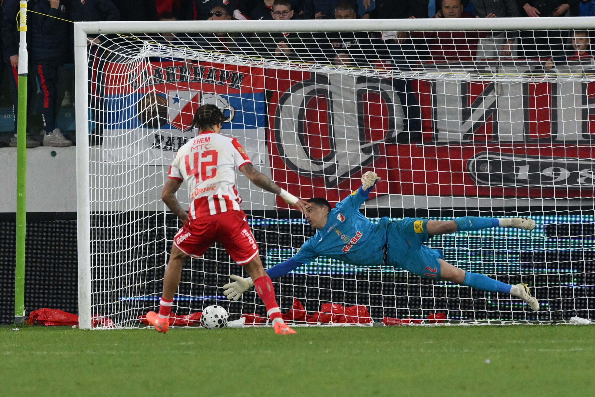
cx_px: 298
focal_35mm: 450
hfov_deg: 4.6
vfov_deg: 3.1
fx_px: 7437
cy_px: 198
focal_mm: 300
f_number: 4
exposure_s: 1/1600
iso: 3200
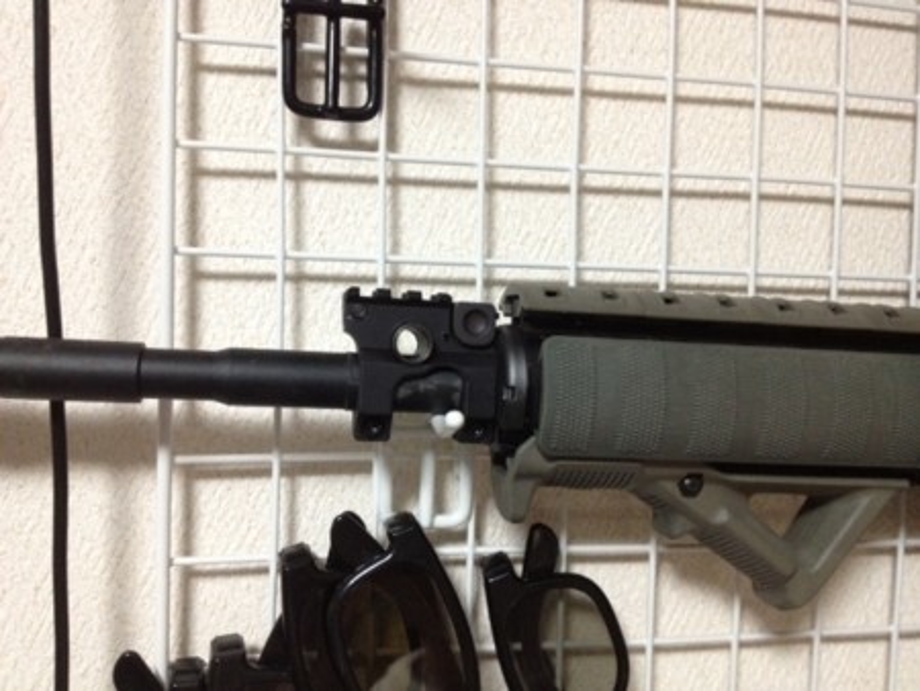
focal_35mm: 35
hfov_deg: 52.6
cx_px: 460
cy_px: 346
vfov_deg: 40.7
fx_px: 931
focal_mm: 4.28
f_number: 2.4
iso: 250
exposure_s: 1/20
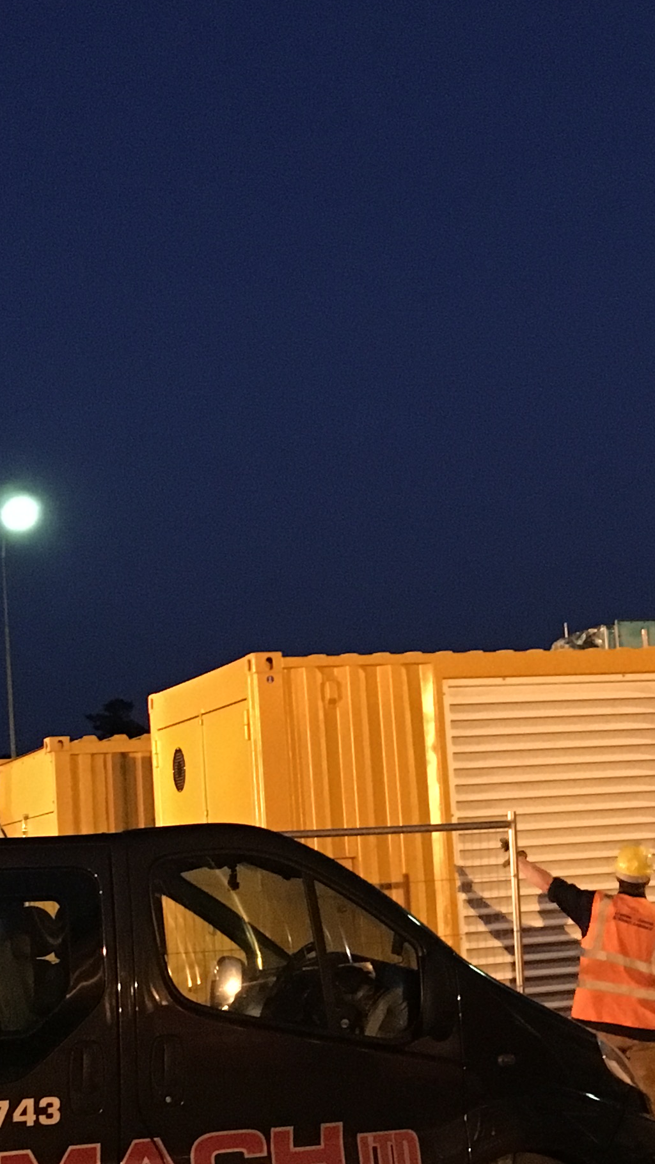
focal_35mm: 70
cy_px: 612
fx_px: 2161
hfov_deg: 17.2
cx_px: 455
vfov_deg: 30.1
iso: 640
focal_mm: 4.15
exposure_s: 1/17
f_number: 2.2
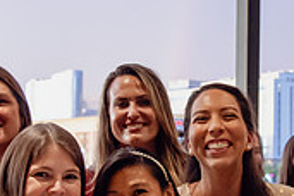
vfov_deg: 12.7
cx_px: 242
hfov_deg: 18.7
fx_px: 882
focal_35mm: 108
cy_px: 127
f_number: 4
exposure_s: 1/100
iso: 3200
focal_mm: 31
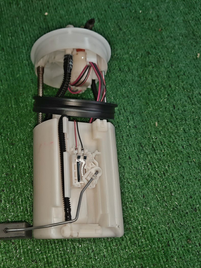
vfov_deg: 54.0
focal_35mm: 34
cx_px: 57
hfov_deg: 40.9
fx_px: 263
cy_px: 136
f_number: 2
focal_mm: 4.6
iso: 132
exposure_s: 1/50
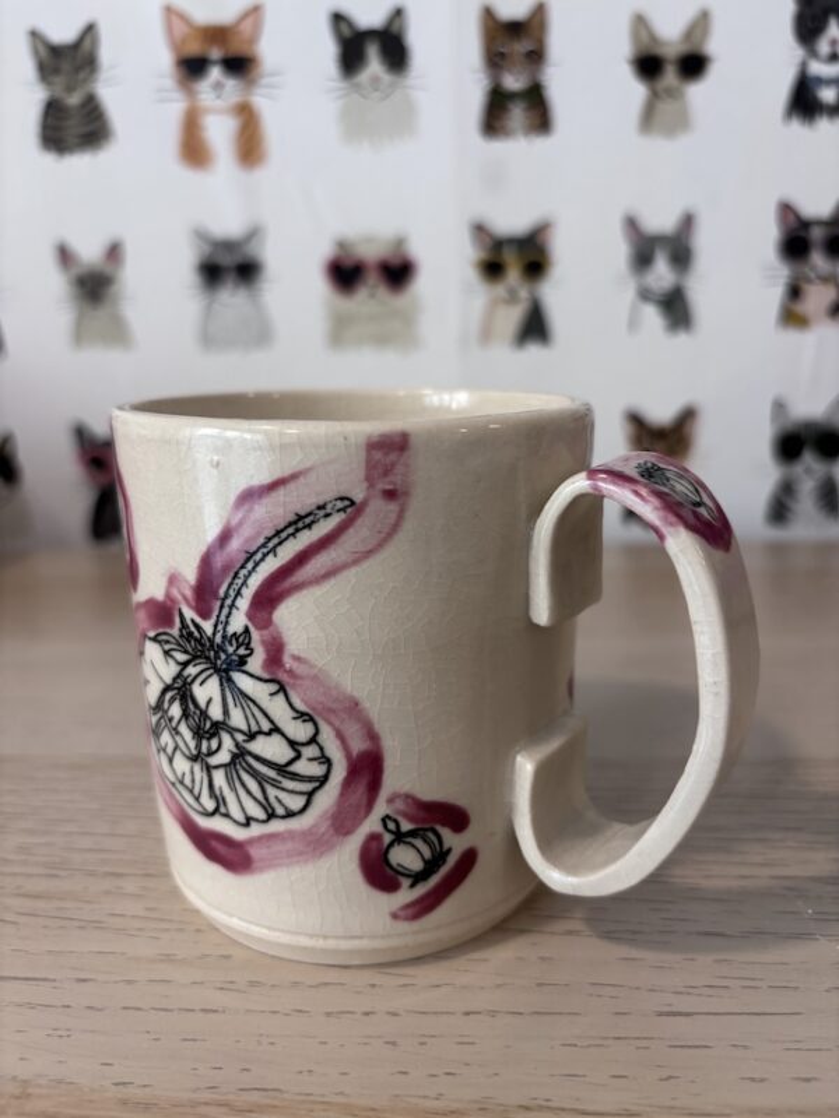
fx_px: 840
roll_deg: +0.7
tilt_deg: -13.8
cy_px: 559
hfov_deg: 53.1
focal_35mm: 26
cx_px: 420
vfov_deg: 67.3
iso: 125
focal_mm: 5.96
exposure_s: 1/60
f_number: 1.6
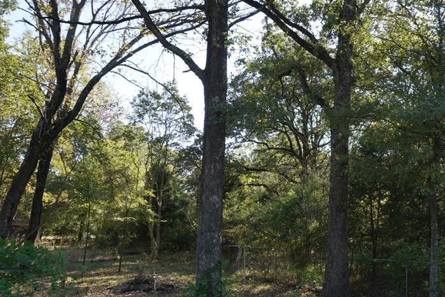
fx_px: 433
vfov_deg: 37.9
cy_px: 148
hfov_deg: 52.8
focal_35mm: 35
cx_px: 316
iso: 100
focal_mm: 16
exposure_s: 1/100
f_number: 6.3
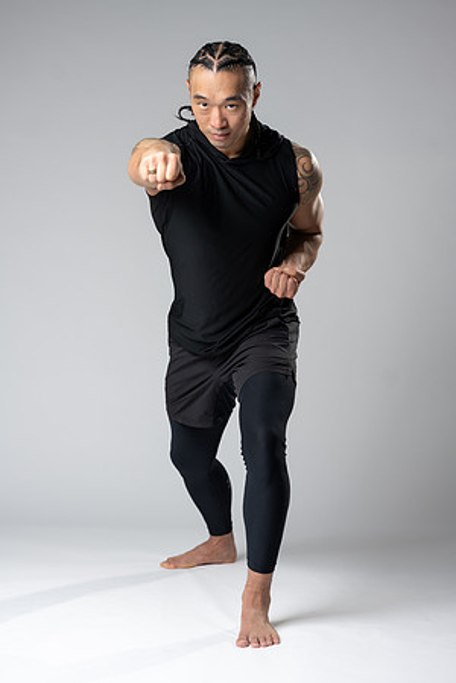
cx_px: 228
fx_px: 1615
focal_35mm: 85
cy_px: 342
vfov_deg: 23.9
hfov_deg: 16.1
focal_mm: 85
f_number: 3.2
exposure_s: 1/160
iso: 200
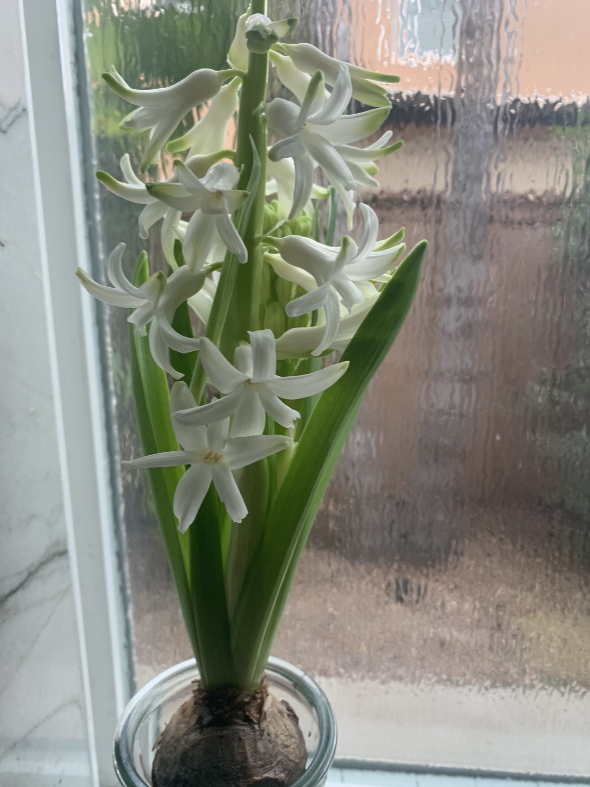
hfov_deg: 53.1
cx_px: 295
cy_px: 394
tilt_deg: -14.2
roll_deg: +1.7
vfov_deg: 67.3
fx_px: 591
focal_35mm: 26
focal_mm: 4.25
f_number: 1.8
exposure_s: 1/121
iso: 80
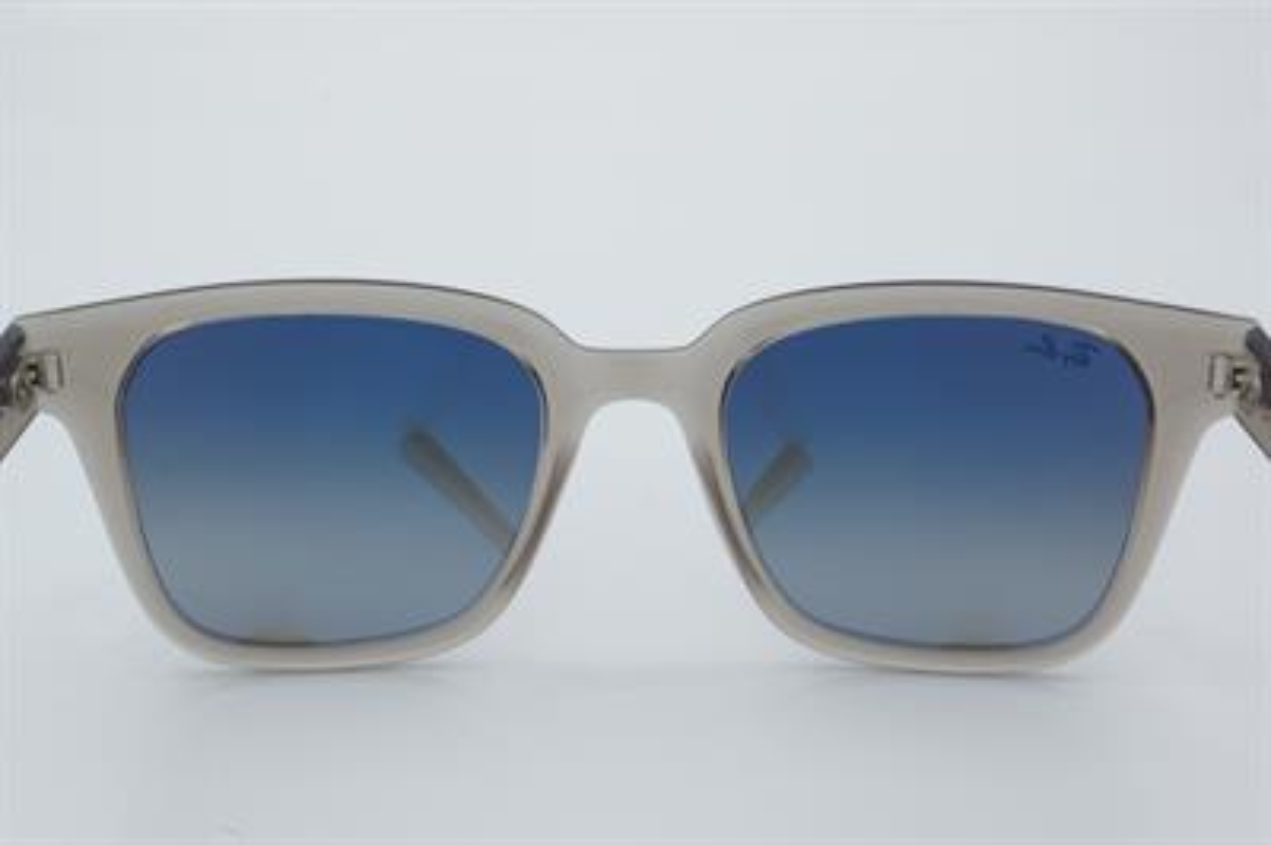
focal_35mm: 60
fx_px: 2117
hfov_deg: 33.4
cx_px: 636
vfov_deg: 22.6
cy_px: 422
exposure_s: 1/4
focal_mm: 40
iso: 100
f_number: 32
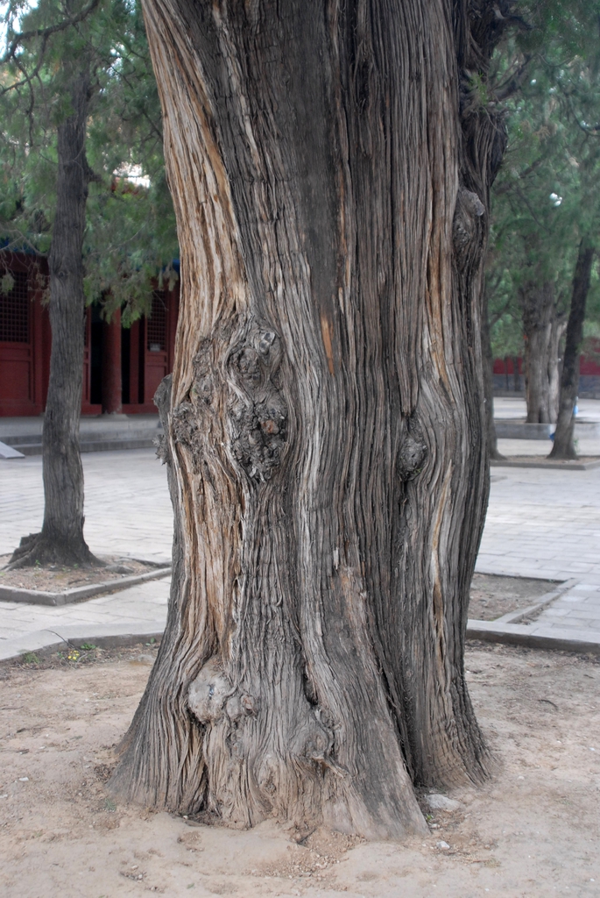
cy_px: 449
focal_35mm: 42
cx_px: 300
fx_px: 1047
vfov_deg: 46.4
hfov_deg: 32.0
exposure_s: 1/80
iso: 400
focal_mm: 28
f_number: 4.5
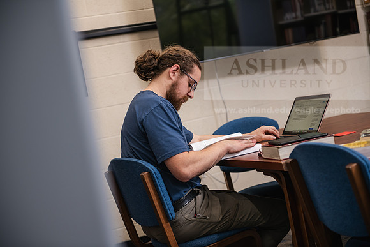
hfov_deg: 30.5
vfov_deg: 20.6
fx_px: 678
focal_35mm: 66
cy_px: 124
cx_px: 185
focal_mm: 66
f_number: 2.8
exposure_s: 1/160
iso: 400
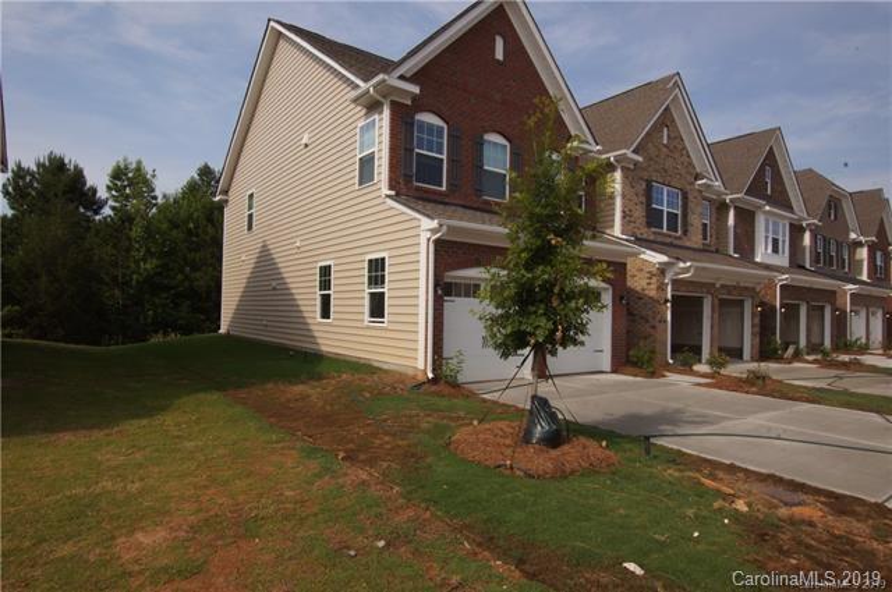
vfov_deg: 56.0
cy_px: 296
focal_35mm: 22
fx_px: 557
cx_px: 446
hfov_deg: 77.4
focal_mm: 15
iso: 100
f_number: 22
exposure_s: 1/30
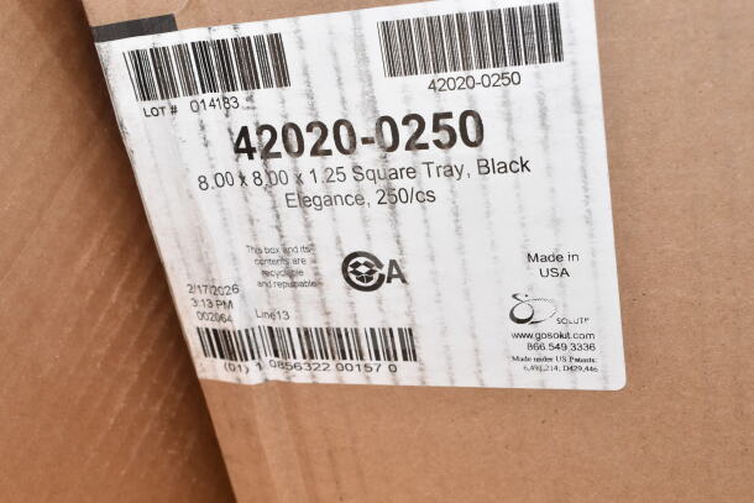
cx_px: 377
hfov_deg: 38.9
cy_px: 252
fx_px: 1068
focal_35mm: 51
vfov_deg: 26.5
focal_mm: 34
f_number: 11
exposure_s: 1/500
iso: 1600
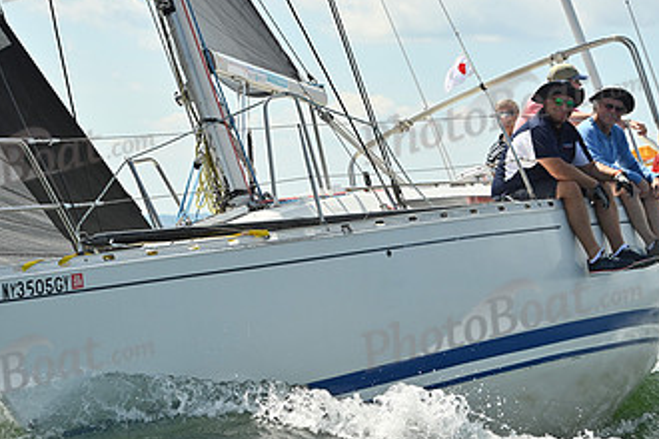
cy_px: 244
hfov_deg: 13.0
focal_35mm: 158
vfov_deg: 8.7
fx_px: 2892
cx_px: 260
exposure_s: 1/1250
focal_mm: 90
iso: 250
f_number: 7.1
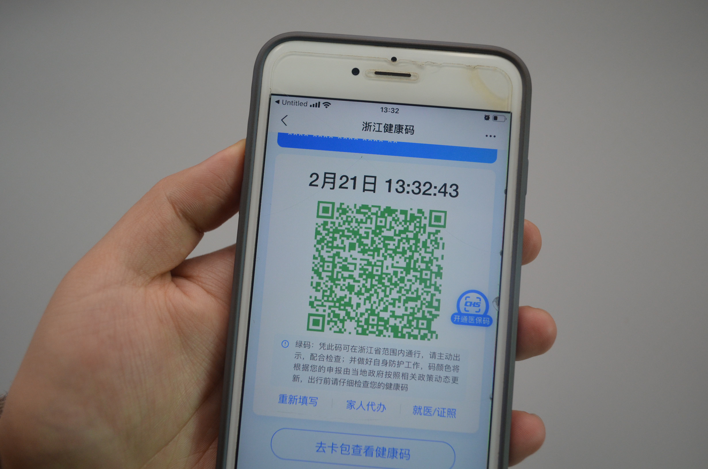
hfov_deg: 57.3
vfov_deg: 39.8
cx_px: 354
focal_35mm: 33
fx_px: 648
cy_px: 234
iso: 800
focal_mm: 22
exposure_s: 1/800
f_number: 3.8
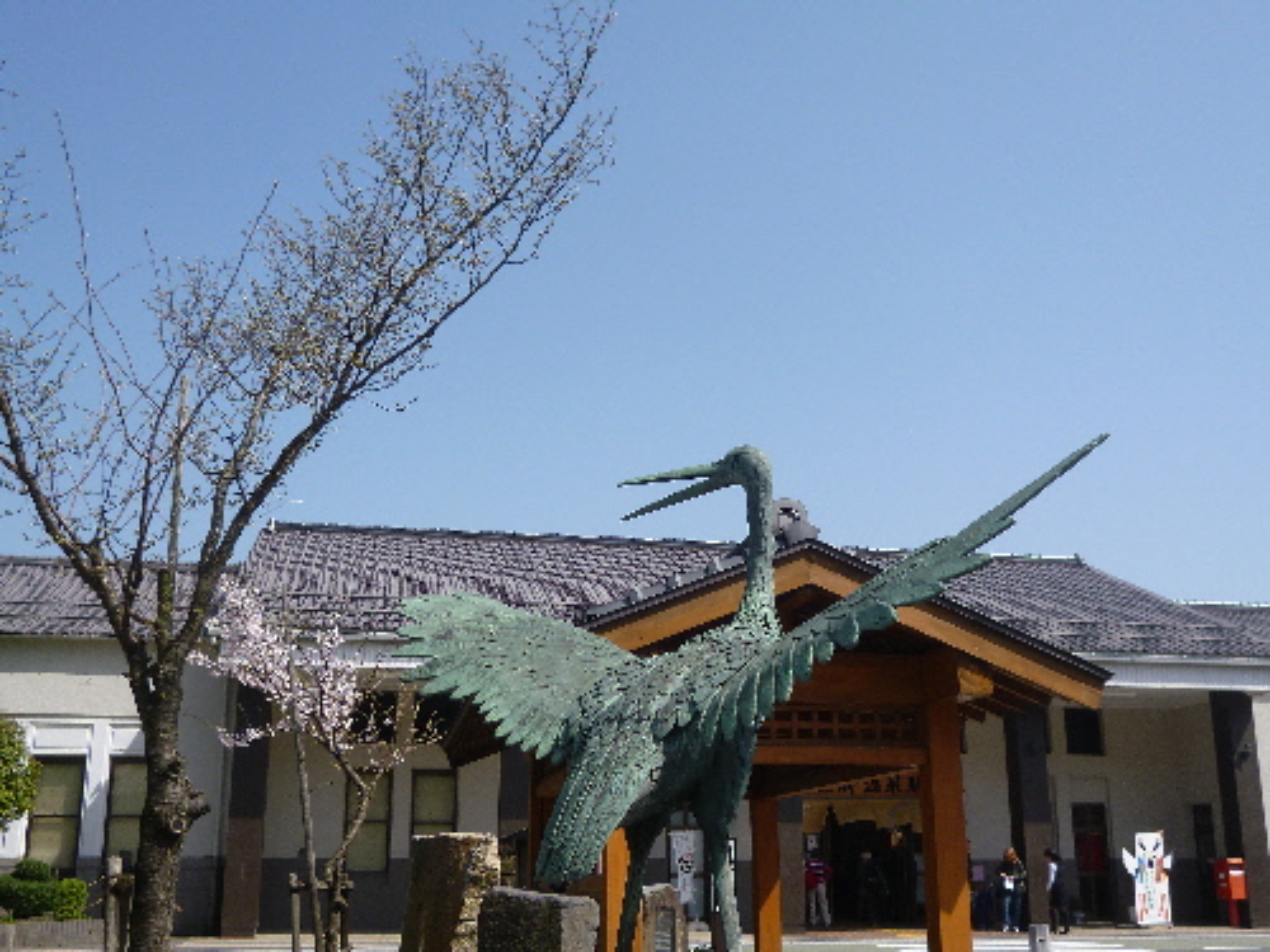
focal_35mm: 36
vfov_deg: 39.7
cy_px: 476
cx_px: 635
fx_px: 1321
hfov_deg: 51.4
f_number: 9
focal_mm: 6.4
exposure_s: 1/125
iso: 100
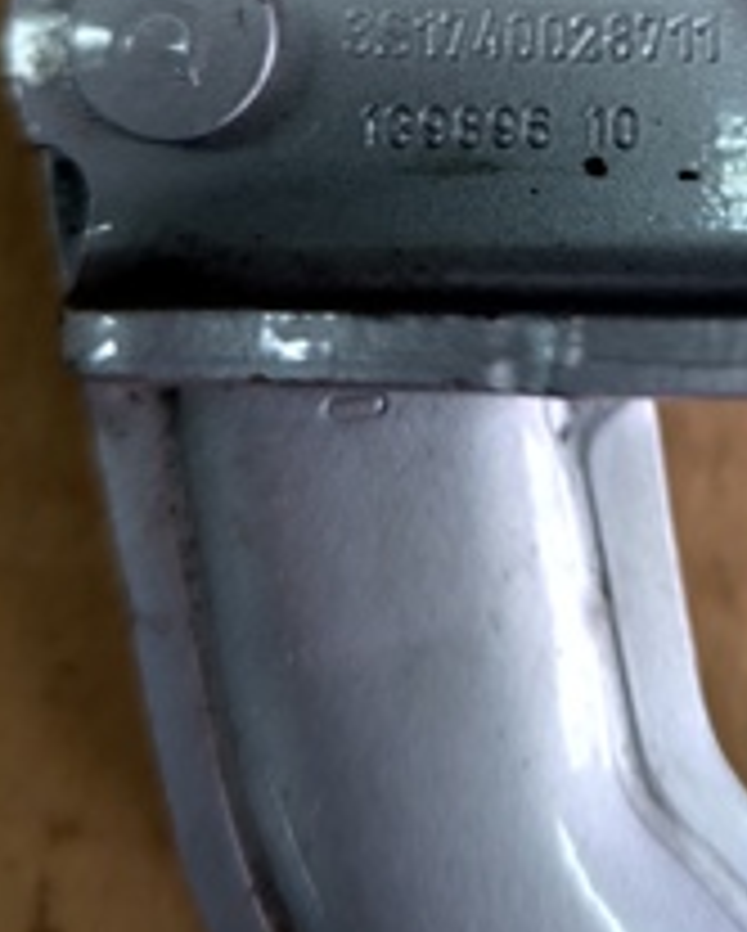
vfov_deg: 32.3
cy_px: -54
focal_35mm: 52
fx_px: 1435
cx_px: 554
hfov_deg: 28.8
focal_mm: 6.19
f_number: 1.65
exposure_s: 1/25
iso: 100
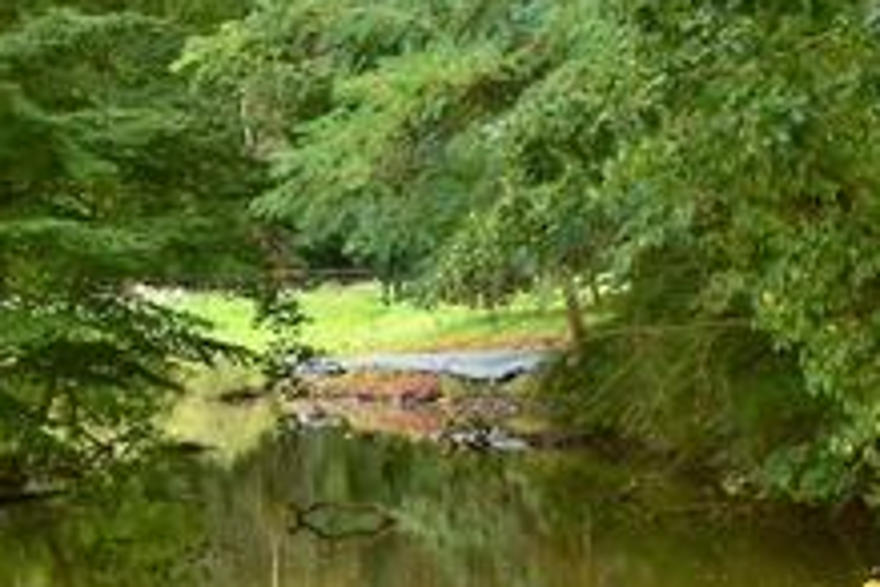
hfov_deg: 17.3
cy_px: 213
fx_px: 2811
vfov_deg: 11.9
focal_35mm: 115
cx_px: -28
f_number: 10
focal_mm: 28
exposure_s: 1/60
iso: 250
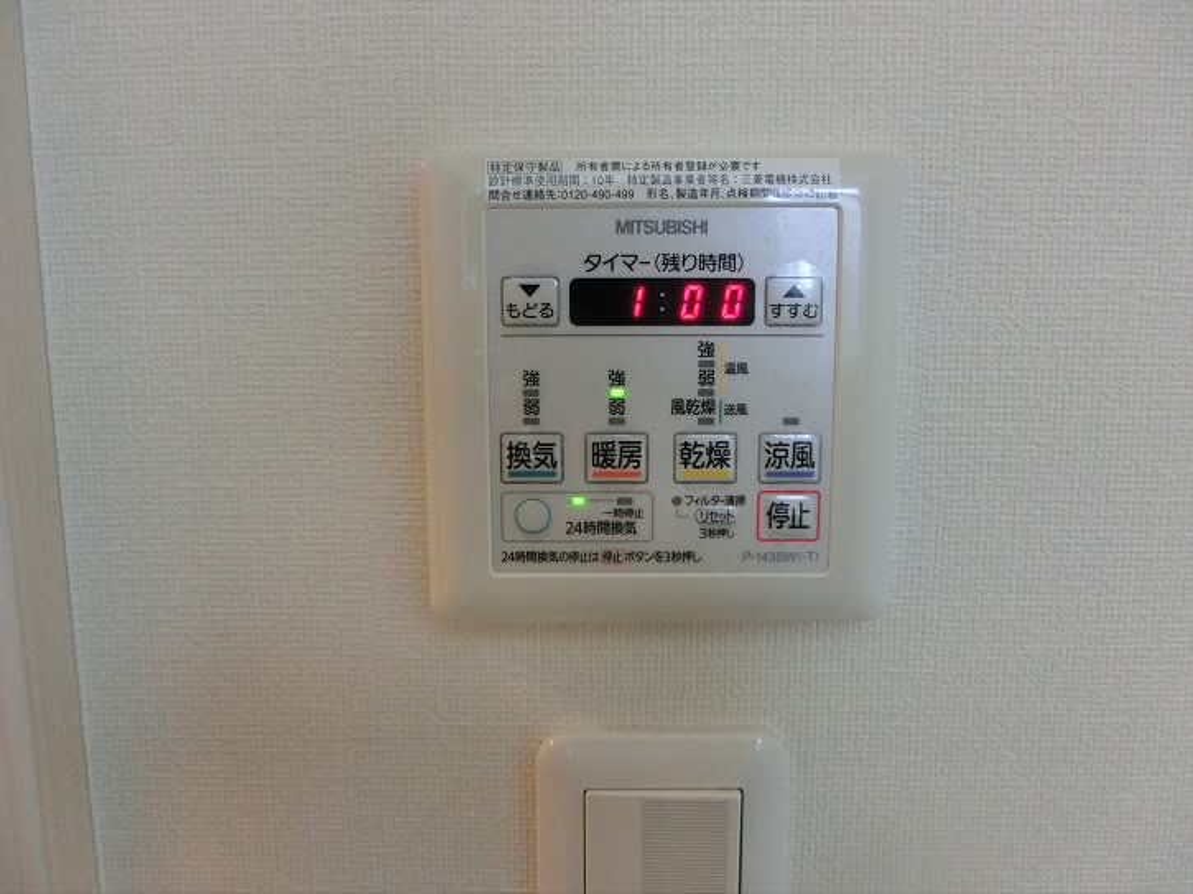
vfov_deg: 56.8
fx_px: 827
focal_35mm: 24
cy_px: 447
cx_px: 596
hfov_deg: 71.6
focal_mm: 4.24
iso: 320
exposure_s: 1/60
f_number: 3
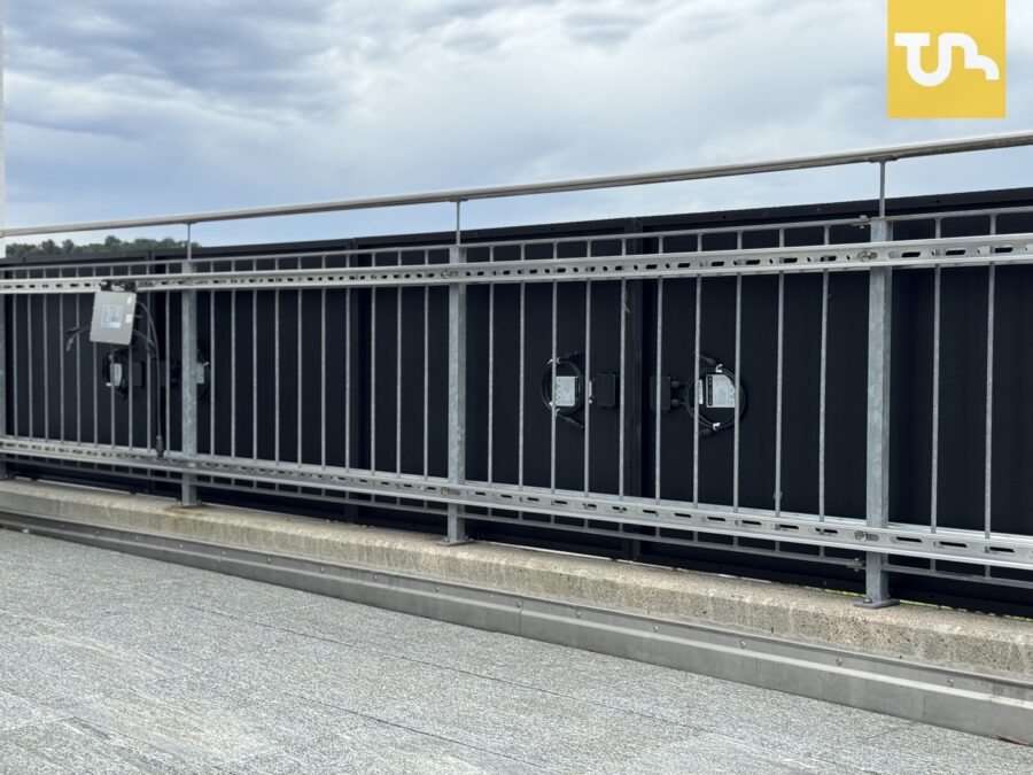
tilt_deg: -1.4
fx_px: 1432
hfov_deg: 39.7
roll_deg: -0.2
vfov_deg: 30.3
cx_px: 516
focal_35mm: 48
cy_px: 388
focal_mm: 6.76
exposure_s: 1/2110
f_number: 1.78
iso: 64
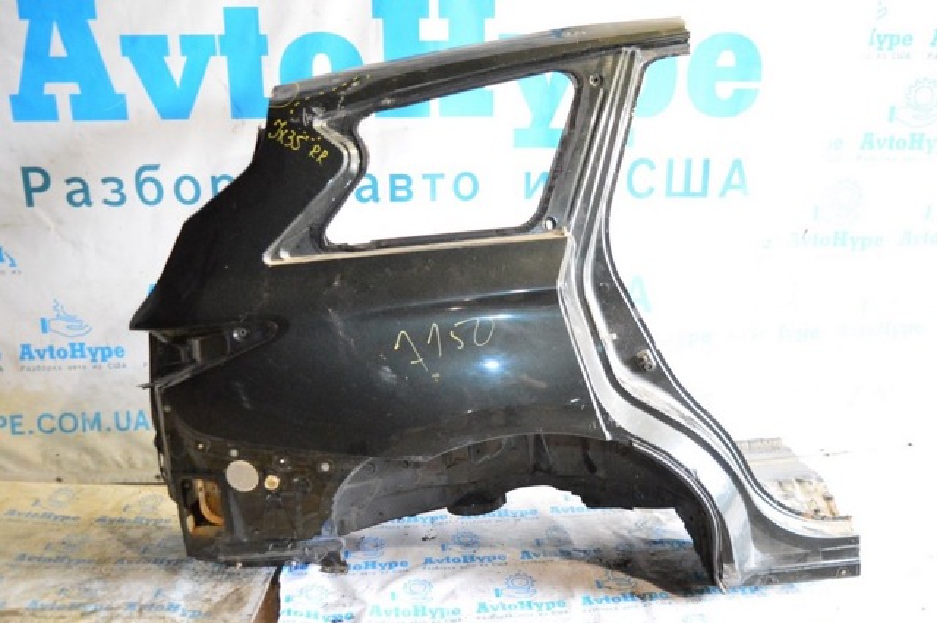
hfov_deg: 53.2
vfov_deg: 36.8
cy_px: 312
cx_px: 468
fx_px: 936
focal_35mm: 36
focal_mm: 24
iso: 6400
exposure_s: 1/80
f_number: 4.5
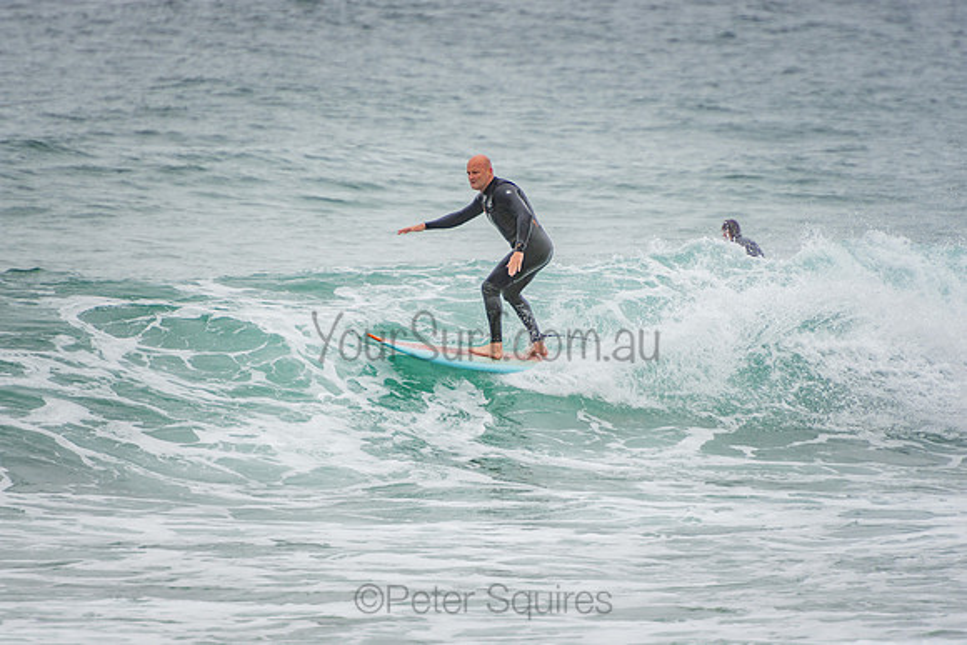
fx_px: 15717
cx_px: 484
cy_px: 322
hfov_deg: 3.5
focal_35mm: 585
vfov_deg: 2.4
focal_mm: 390
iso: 280
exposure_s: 1/1600
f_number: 5.6
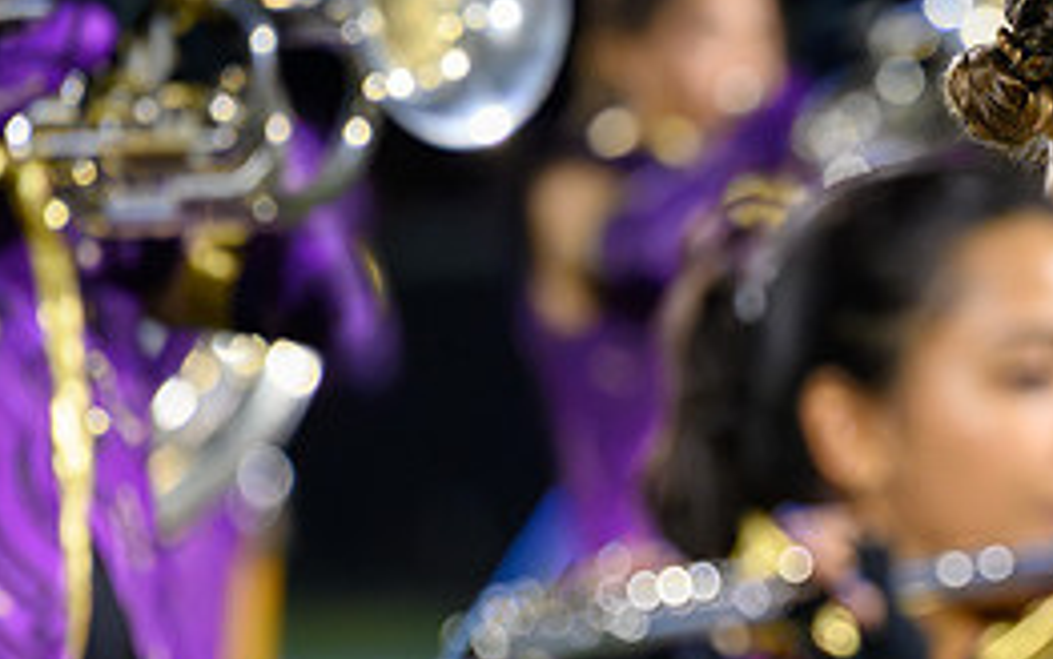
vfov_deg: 1.4
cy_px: 498
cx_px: 1153
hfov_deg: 2.3
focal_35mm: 923
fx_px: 26499
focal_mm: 410
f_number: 5.6
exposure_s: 1/500
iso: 12800
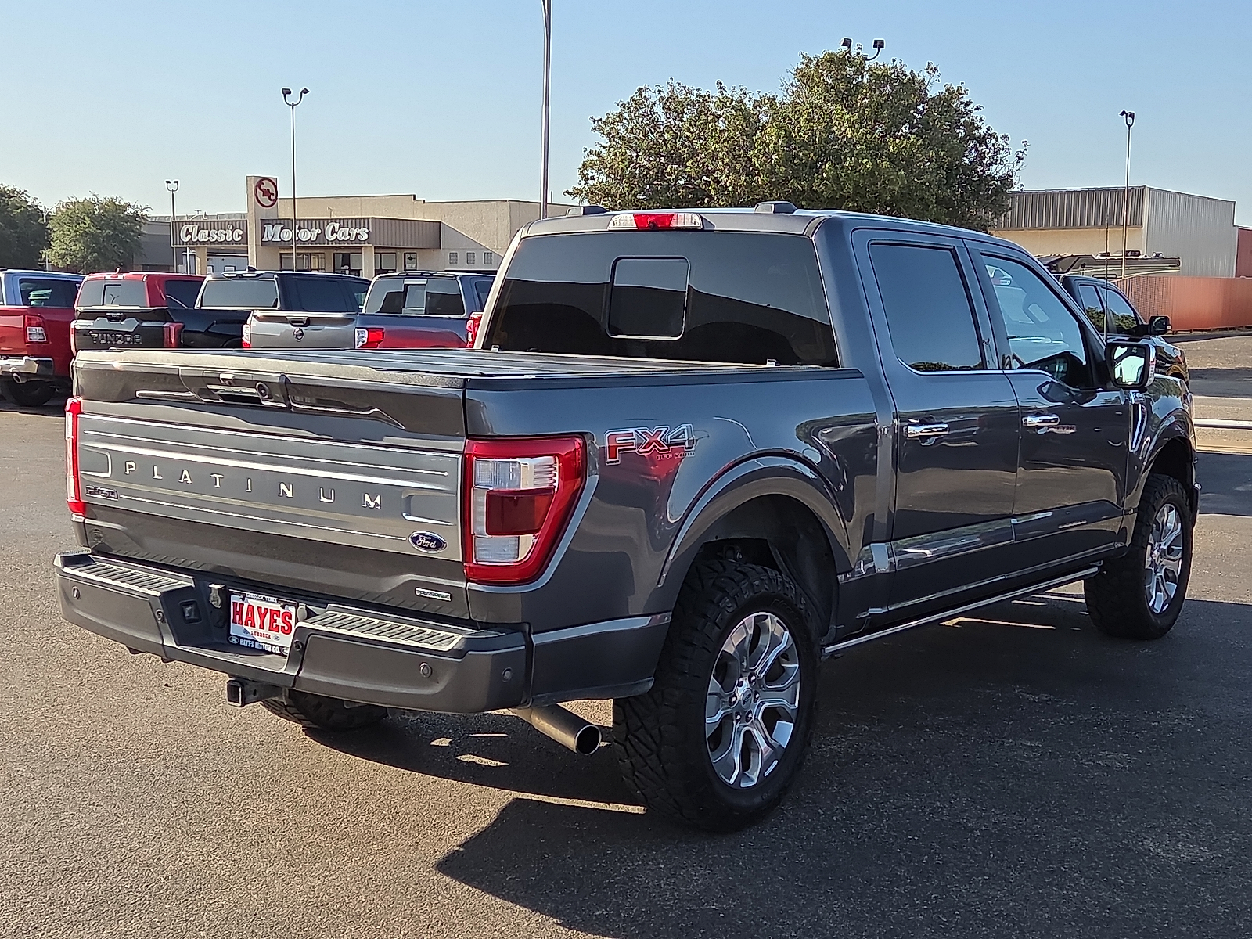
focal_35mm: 44
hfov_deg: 42.9
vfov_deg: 32.9
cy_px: 470
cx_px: 626
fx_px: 1591
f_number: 1.8
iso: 25
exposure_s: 1/1000
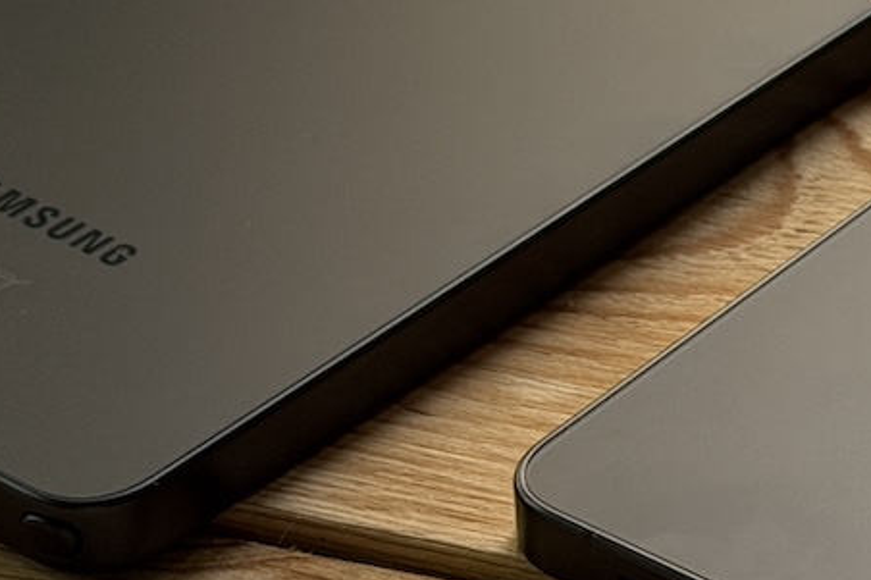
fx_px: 5079
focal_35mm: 210
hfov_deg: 9.6
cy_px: 246
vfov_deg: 6.5
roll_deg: -0.3
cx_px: 1187
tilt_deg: -34.9
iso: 80
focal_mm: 6.76
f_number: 1.78
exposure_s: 1/121
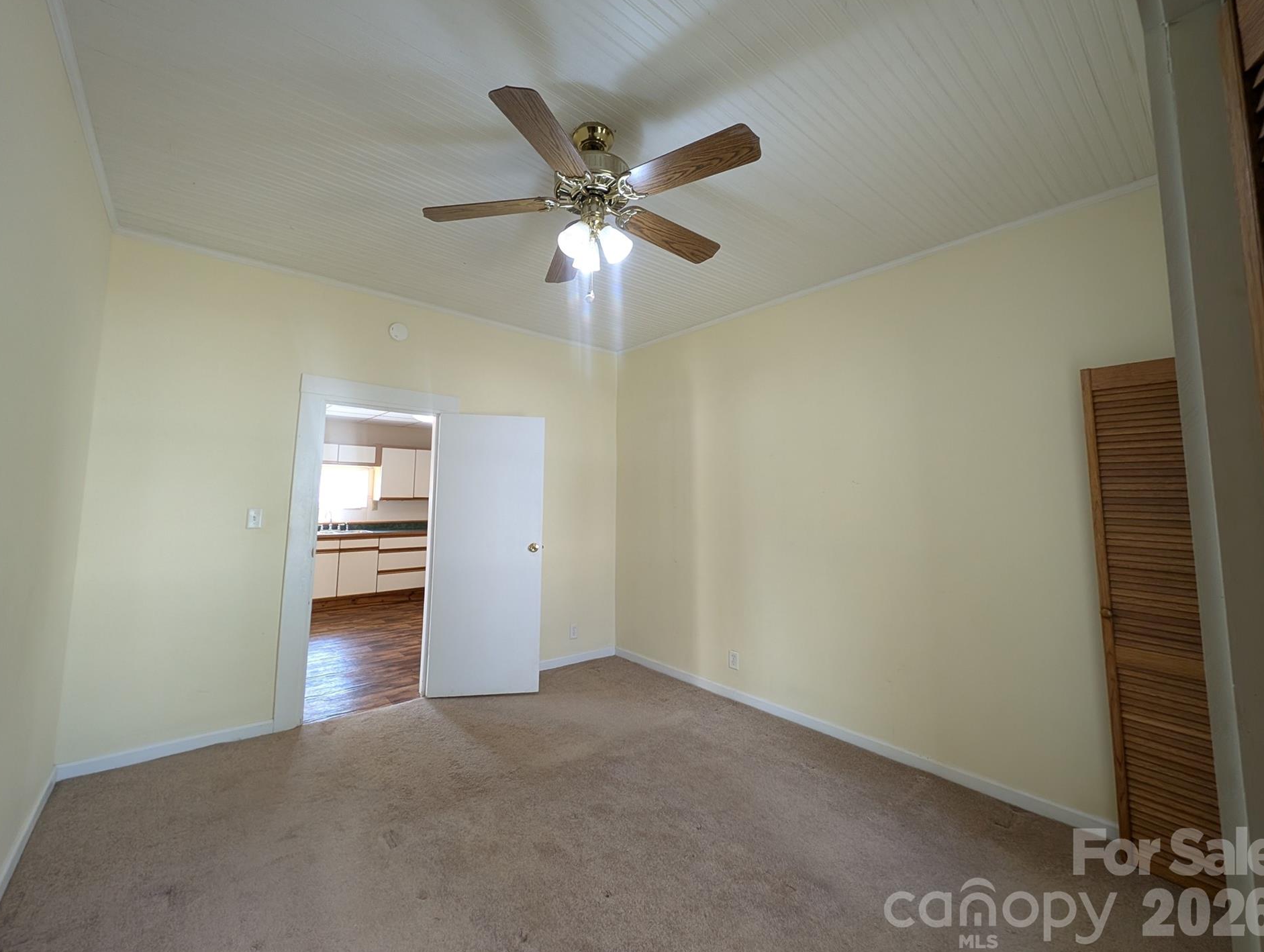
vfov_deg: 89.9
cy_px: 444
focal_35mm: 13
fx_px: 475
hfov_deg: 106.0
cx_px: 601
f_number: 1.95
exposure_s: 1/23.8
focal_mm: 2.23
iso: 97
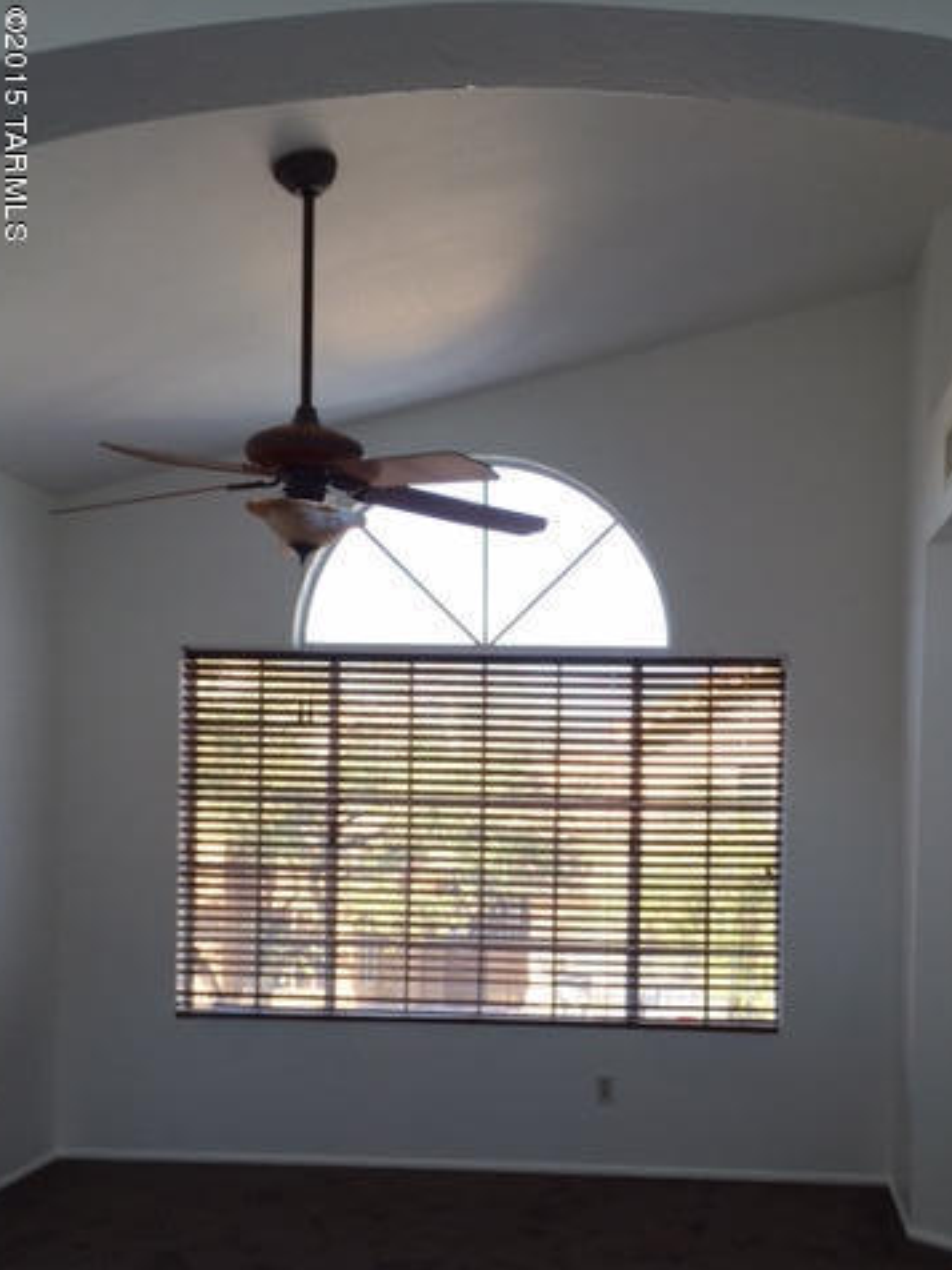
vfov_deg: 47.1
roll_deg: -1.5
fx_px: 1430
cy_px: 846
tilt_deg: -0.4
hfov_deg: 36.6
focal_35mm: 39
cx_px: 603
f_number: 2.2
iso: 40
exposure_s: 1/120
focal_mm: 4.15
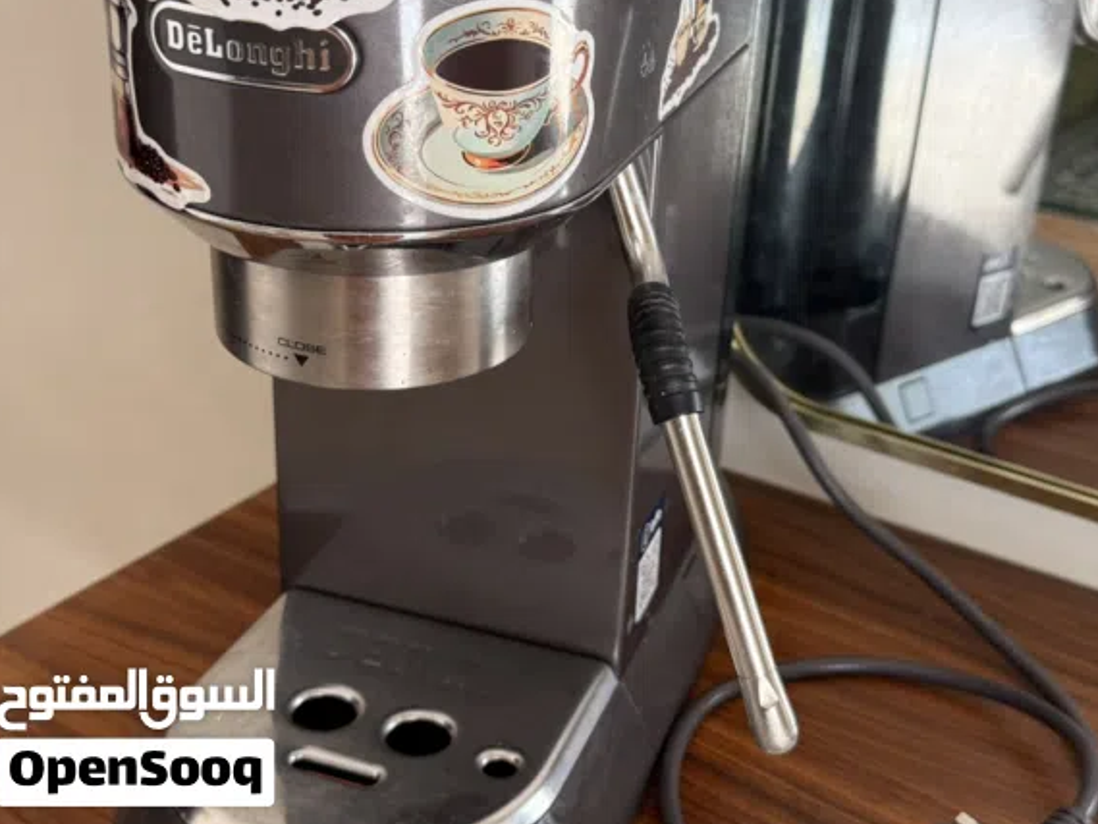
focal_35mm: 27
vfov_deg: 51.3
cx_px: 565
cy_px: 390
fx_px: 857
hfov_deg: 65.3
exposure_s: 1/122
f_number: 1.78
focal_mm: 6.76
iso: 100
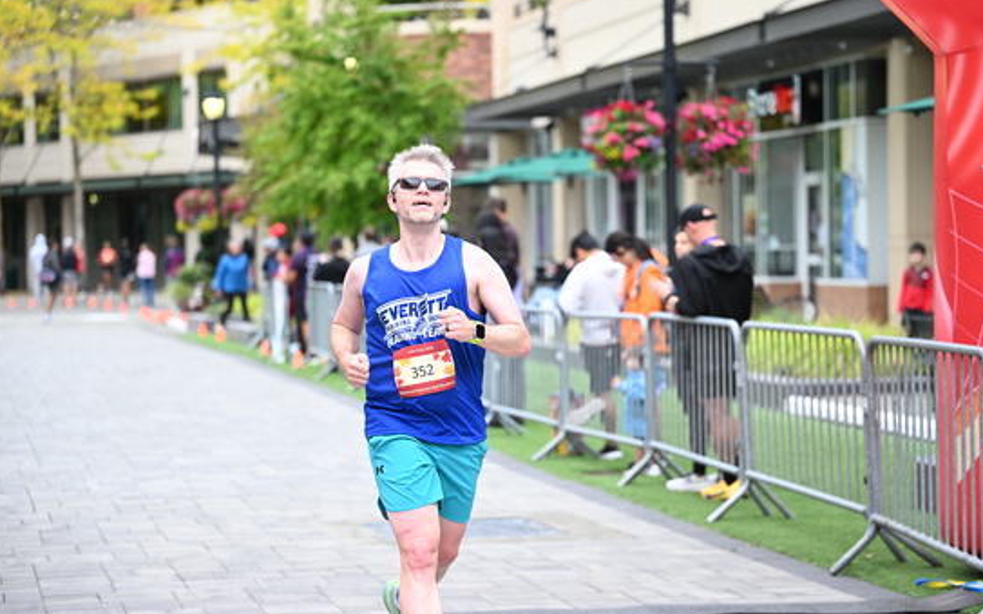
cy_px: 320
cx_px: 492
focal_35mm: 94
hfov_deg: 22.1
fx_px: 2517
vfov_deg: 13.9
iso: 800
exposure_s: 1/1600
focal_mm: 91
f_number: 2.8
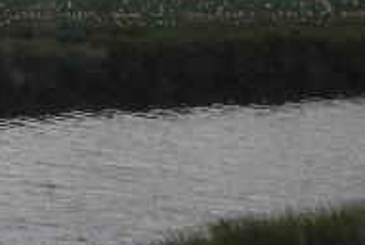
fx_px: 1625
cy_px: -50
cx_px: 25
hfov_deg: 12.7
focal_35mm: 160
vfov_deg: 8.5
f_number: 6.3
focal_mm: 8.2
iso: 64
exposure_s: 1/382
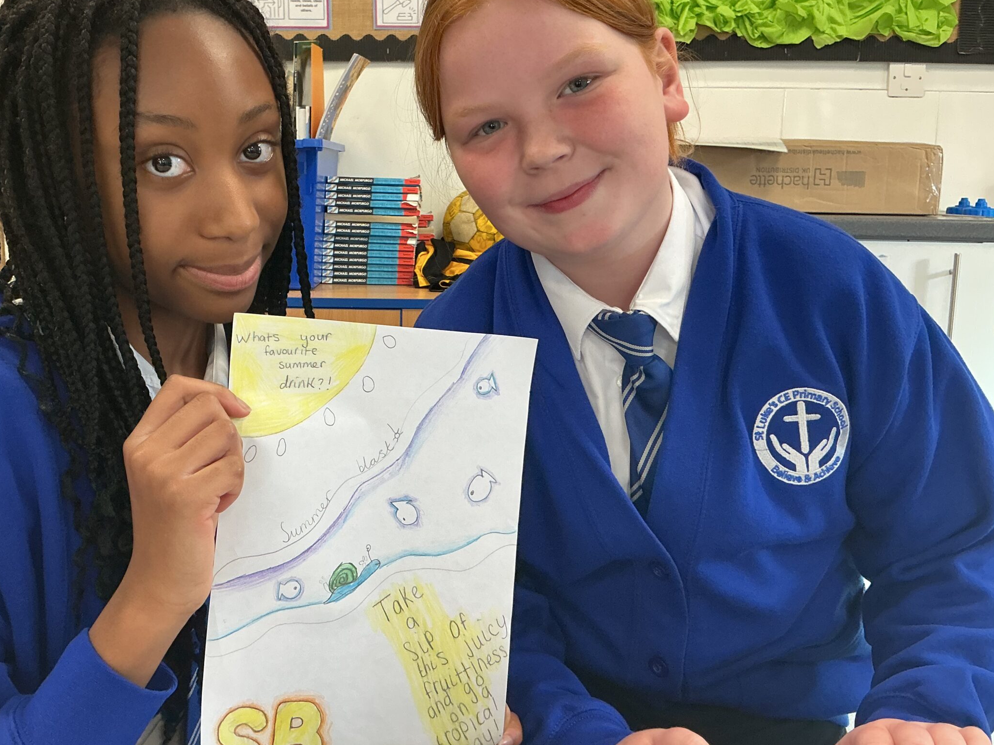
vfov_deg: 39.7
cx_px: 399
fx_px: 1034
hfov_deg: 51.0
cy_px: 356
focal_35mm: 36
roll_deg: -0.9
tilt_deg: -10.8
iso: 100
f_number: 1.8
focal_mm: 3
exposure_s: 1/60
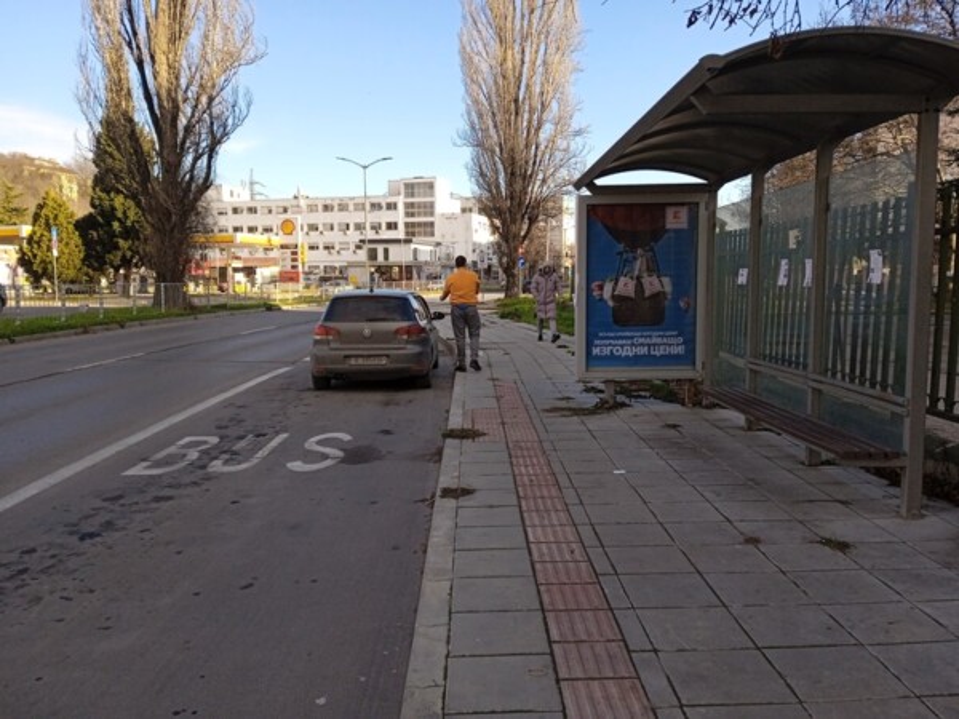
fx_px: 776
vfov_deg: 49.7
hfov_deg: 63.4
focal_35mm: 28
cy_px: 360
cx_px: 480
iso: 111
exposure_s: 1/368
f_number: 2.2
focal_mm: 3.43
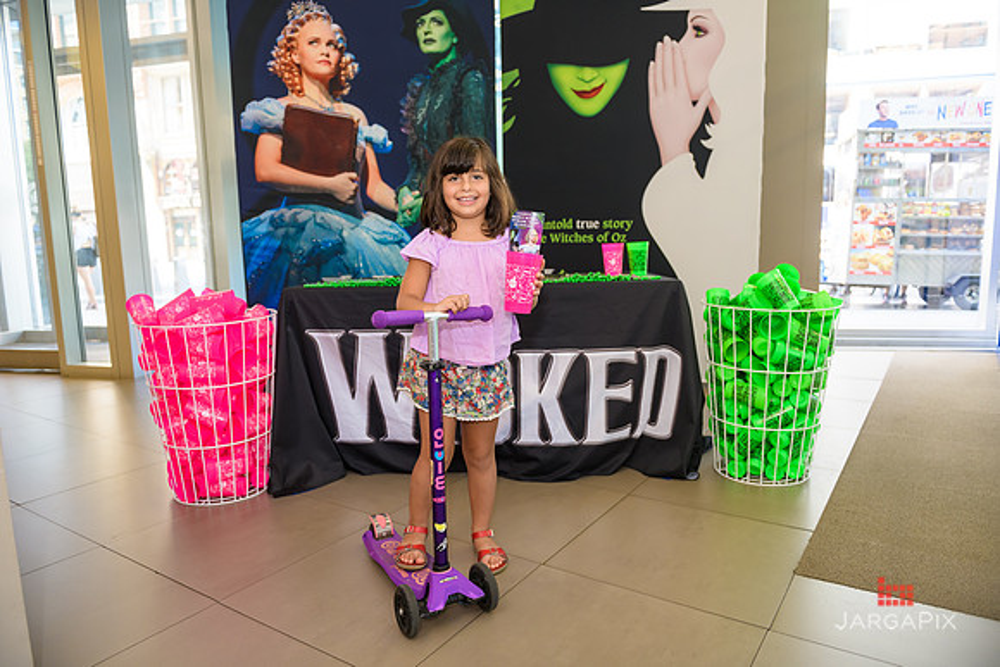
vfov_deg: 53.2
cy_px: 334
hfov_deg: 73.7
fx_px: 667
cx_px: 500
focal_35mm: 24
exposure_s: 1/100
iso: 400
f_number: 3.2
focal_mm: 24
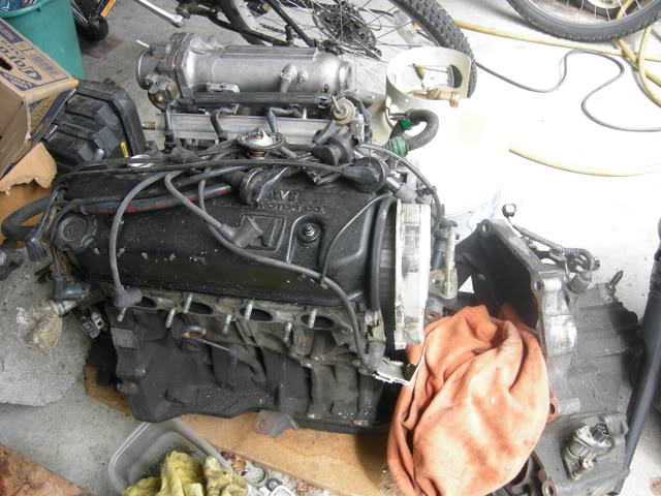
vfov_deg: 39.7
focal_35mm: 36
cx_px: 330
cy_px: 248
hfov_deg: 51.4
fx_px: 687
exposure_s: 1/64.4
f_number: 3.4
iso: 64
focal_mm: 7.5
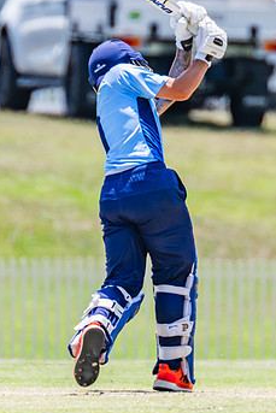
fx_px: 15003
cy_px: 193
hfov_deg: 1.1
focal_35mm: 1306
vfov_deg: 1.6
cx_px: 91
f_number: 8
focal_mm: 600
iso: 800
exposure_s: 1/2000
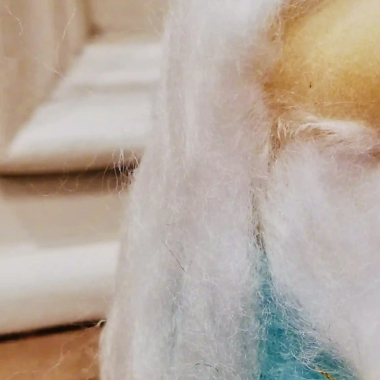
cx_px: 304
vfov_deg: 33.3
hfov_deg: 32.5
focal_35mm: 51
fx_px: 633
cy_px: 231
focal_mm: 3.81
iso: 320
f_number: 2.2
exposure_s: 1/33.3
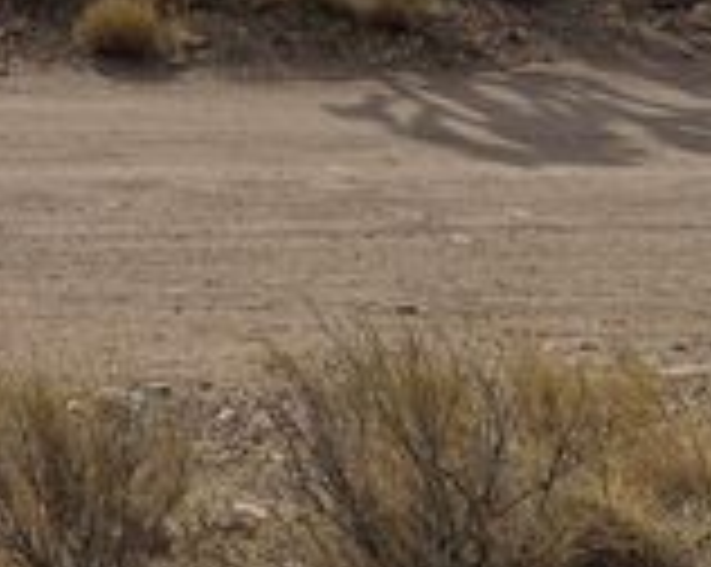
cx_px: -68
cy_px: -209
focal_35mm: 71
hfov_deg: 25.0
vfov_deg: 19.5
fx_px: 1492
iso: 25
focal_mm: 5.4
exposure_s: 1/7696
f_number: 1.8
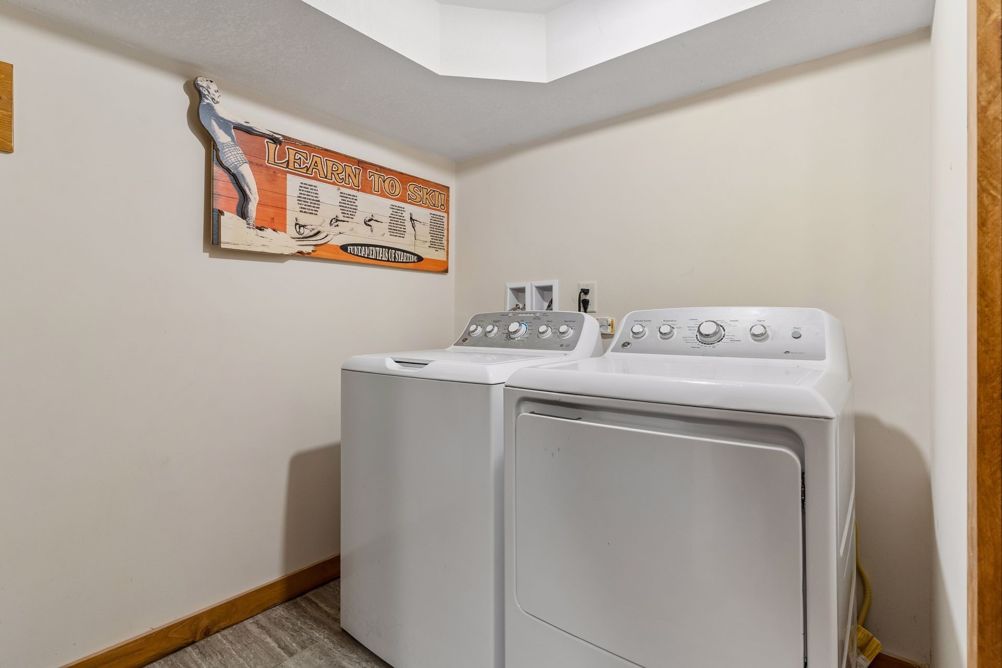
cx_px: 501
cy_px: 334
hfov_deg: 93.3
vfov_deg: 70.4
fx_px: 473
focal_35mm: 17
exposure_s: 1/15
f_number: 8
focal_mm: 17
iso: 800
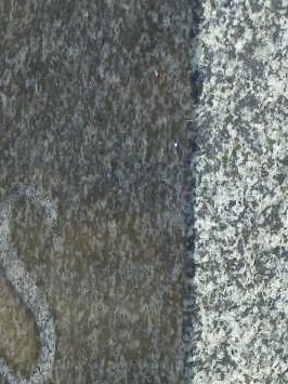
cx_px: -25
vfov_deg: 4.1
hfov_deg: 3.0
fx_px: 5406
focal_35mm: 487
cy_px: 273
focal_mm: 25.7
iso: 64
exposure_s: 1/100
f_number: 4.5
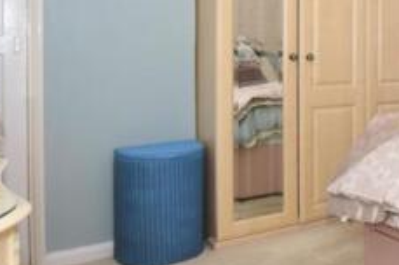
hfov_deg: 39.6
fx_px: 476
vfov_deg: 30.6
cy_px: 69
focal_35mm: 43
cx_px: 406
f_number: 5.6
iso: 400
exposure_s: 1/125
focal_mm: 10
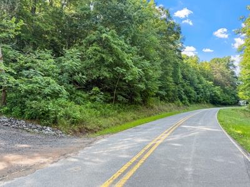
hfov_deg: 71.6
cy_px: 94
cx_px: 125
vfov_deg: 56.8
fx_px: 173
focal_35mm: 24
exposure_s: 1/340
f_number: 1.8
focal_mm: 6.76
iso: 80
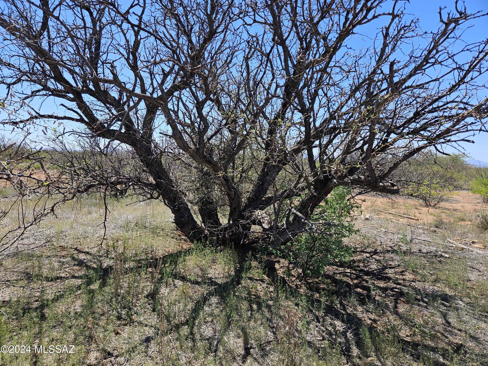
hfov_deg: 73.9
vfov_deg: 58.9
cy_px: 183
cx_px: 244
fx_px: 324
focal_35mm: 23
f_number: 1.8
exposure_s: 1/1120
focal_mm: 5.4
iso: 25
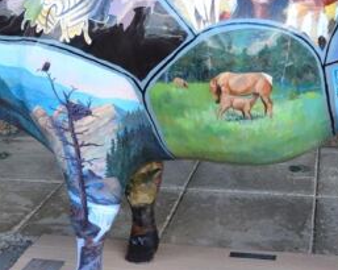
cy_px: 124
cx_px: 188
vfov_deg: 21.8
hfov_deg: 27.1
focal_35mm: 70
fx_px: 699
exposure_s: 1/80
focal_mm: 20
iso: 200
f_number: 4.5
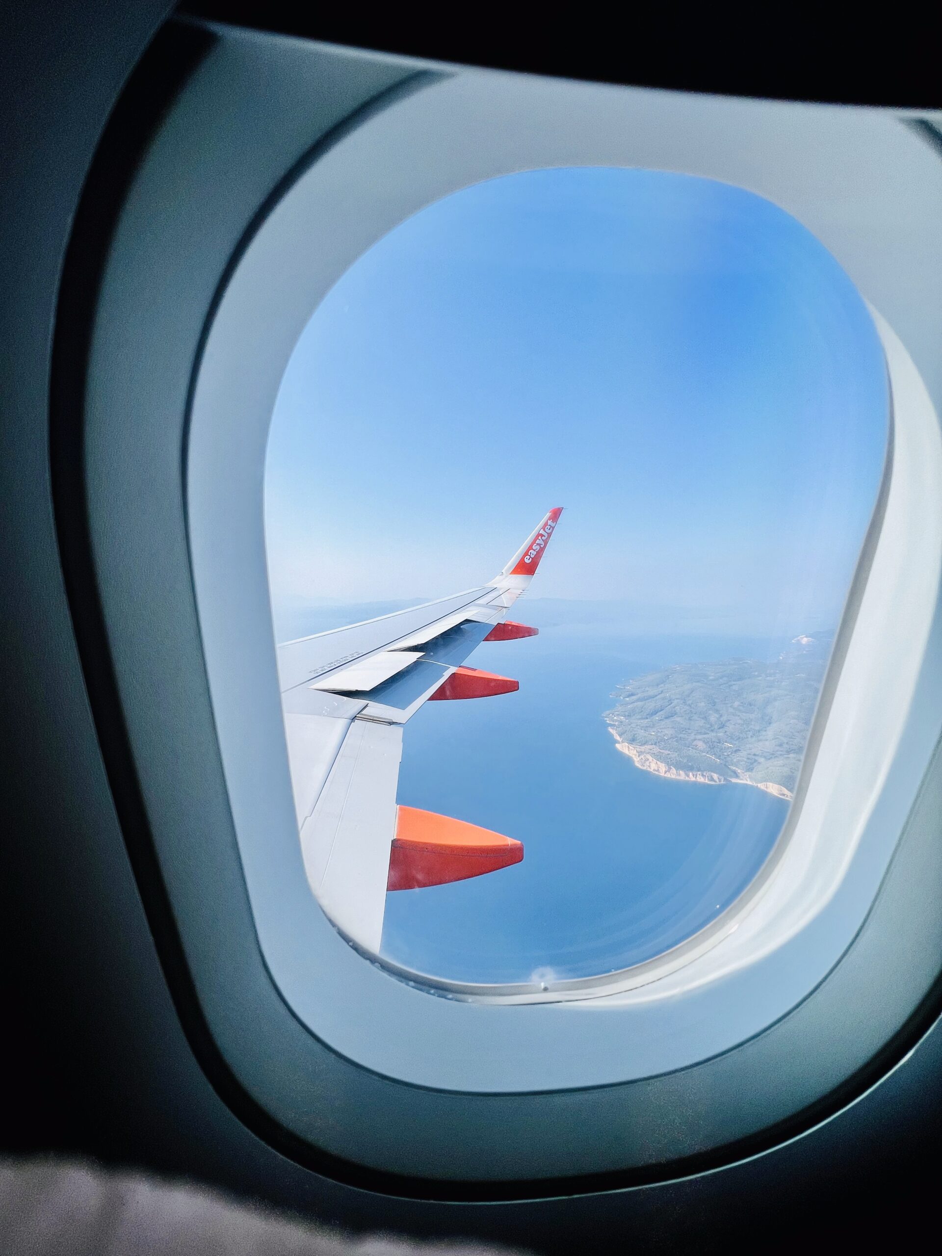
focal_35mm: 13
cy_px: 628
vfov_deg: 106.2
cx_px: 471
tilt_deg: -4.7
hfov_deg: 89.9
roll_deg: -0.3
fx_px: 472
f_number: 1.8
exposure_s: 1/1623
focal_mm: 1.57
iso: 32
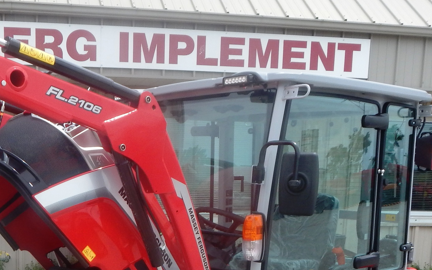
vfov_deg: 23.7
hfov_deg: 37.7
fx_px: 612
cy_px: 275
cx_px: 100
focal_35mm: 52
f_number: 3
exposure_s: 1/1000
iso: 125
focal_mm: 4
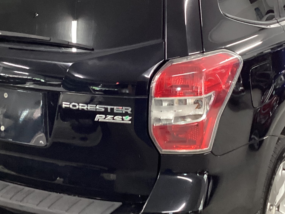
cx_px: 121
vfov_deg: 21.6
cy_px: 90
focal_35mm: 68
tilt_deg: -17.3
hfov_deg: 28.5
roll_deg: +0.4
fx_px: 560
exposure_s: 1/40
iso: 320
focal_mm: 3.3
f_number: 2.4
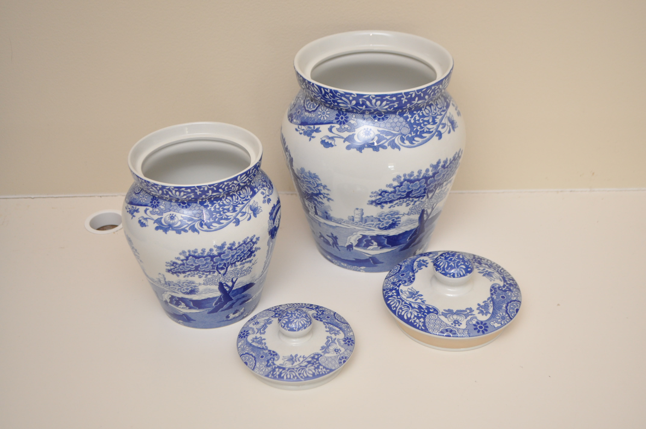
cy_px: 214
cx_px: 323
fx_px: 914
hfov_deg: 38.9
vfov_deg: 26.4
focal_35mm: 51
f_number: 5
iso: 640
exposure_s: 1/100
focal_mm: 34
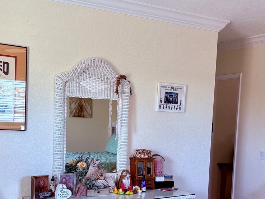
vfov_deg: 27.5
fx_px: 398
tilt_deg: -7.6
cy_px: 161
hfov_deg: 36.7
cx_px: 154
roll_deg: -2.6
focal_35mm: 52
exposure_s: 1/120
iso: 200
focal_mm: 6.76
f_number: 1.78
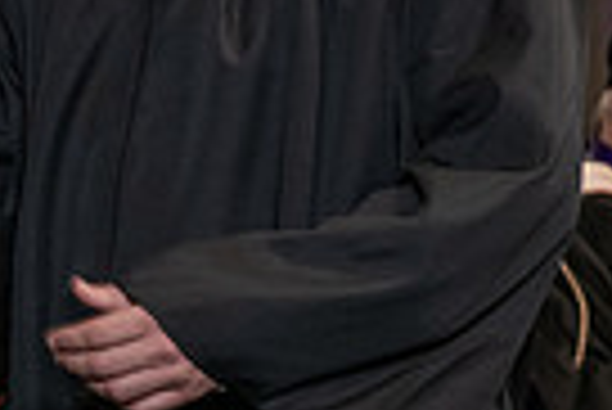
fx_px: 4493
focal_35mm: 264
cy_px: -16
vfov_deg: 5.2
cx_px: -292
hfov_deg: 7.7
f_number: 5
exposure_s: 1/125
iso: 2000
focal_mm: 62
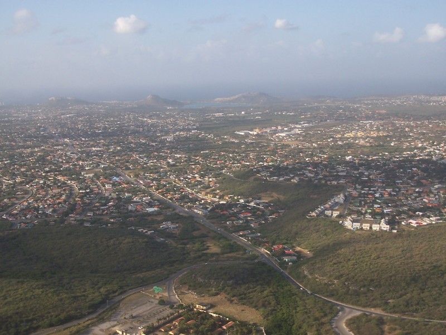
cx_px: 223
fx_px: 657
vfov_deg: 28.6
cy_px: 168
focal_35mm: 51
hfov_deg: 37.5
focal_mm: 8.5
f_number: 3.2
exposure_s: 1/500
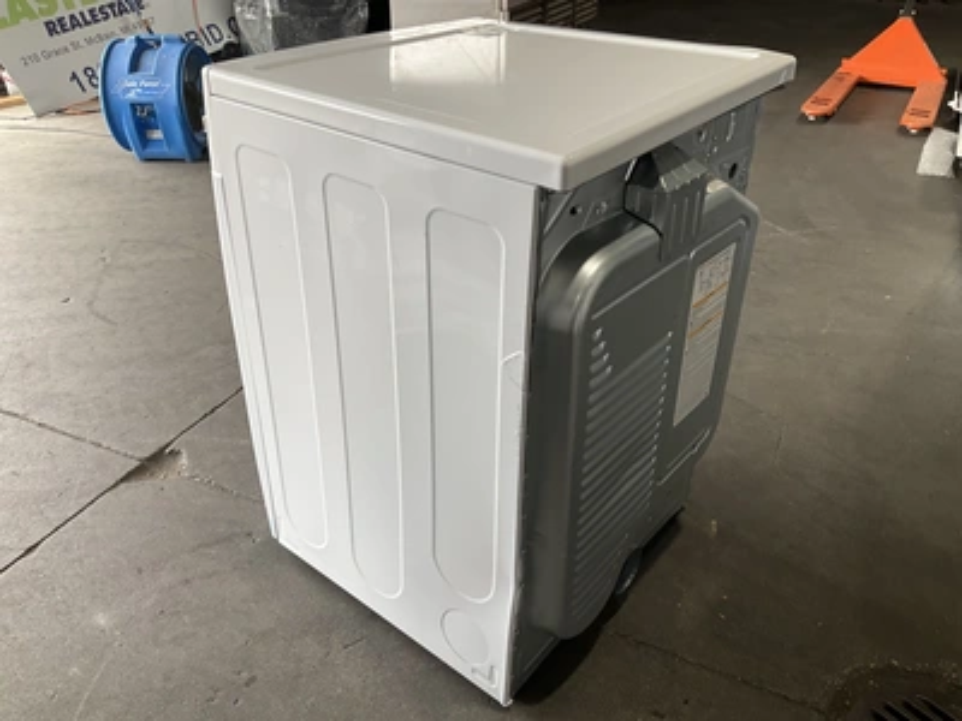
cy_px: 360
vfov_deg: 48.2
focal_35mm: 29
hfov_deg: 61.7
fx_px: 806
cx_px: 481
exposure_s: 1/122
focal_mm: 3
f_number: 1.8
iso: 32
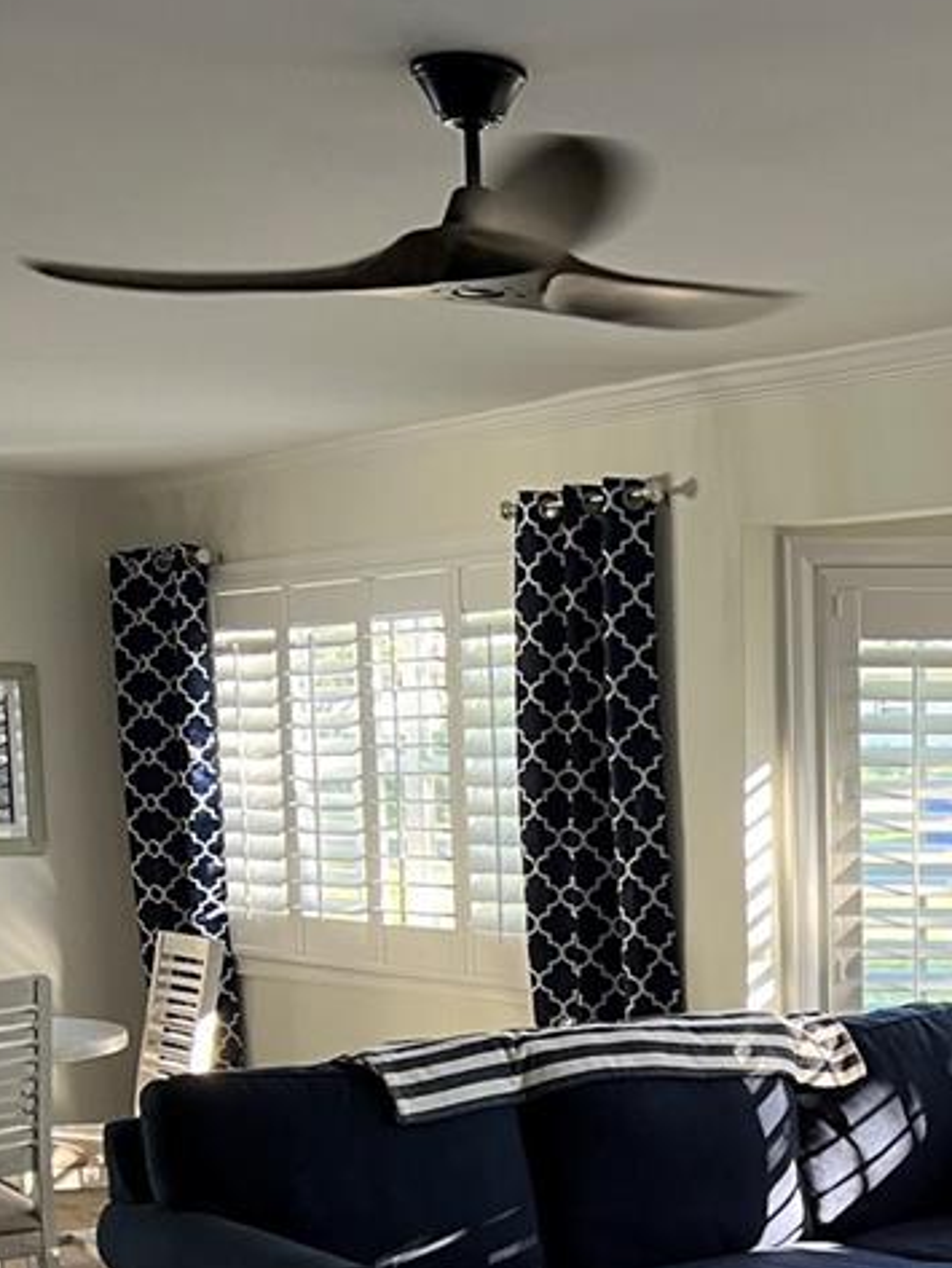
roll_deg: +0.0
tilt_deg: -9.6
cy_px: 1094
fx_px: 2419
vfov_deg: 28.5
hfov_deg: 21.3
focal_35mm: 66
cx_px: 1003
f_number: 1.5
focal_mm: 5.7
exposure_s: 1/85
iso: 125
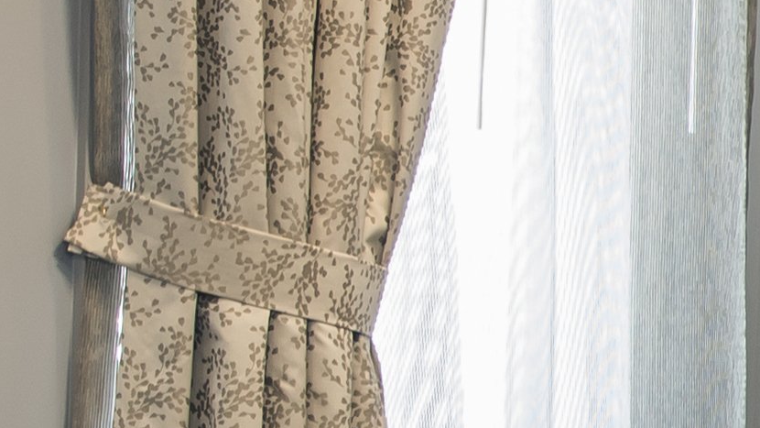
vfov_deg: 5.2
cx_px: 2372
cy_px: 1039
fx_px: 4595
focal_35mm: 228
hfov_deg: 8.0
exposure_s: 1/5
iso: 400
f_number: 13
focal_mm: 30
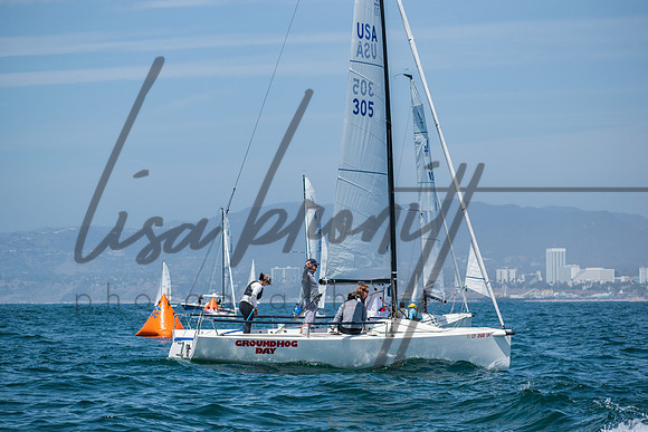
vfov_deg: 10.3
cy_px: 216
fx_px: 2389
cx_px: 319
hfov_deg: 15.4
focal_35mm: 133
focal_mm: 86
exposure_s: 1/1600
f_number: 6.3
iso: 200
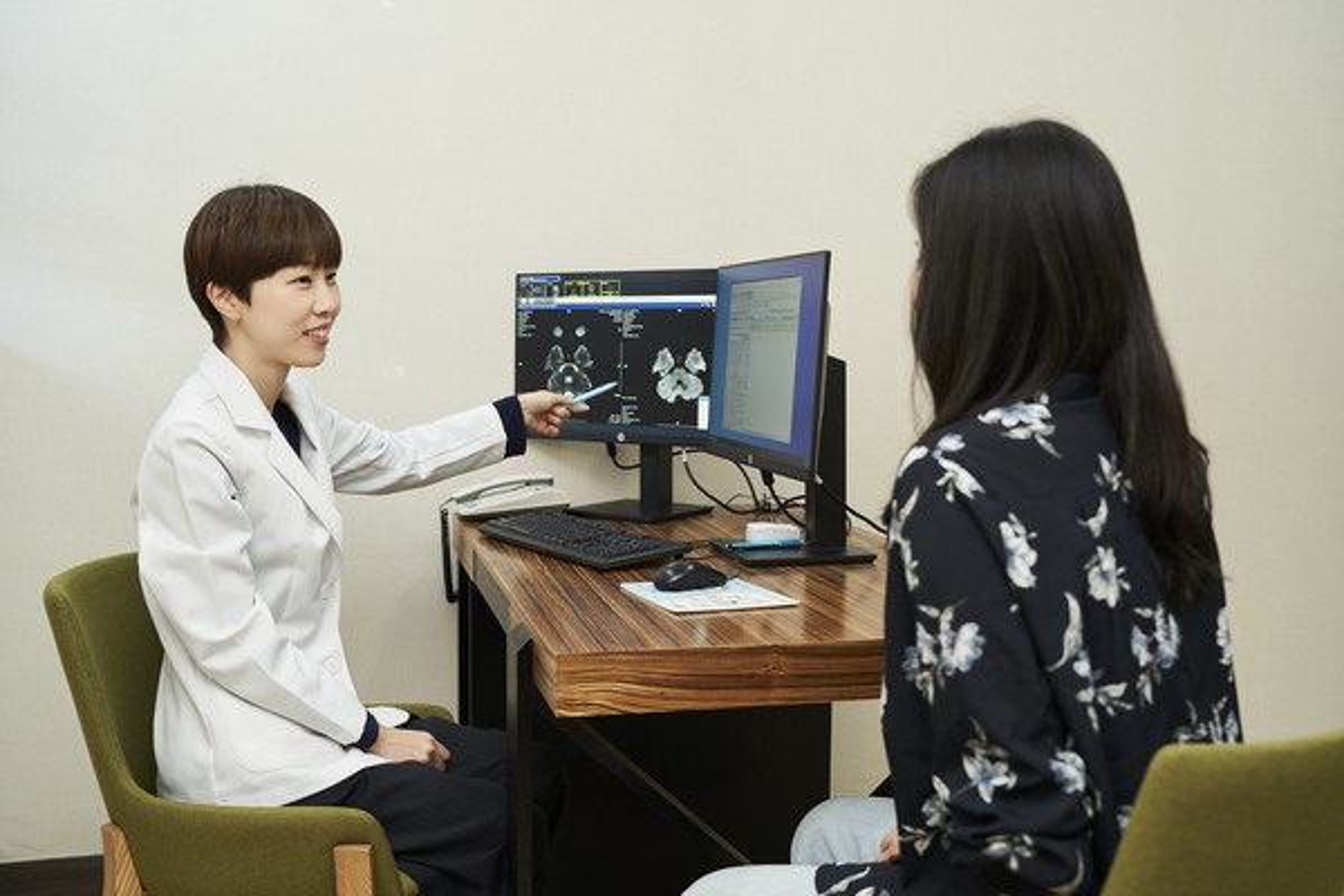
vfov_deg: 35.1
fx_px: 1419
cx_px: 672
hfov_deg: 50.7
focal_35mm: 38
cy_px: 448
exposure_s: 1/125
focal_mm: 38
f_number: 3.5
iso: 1250
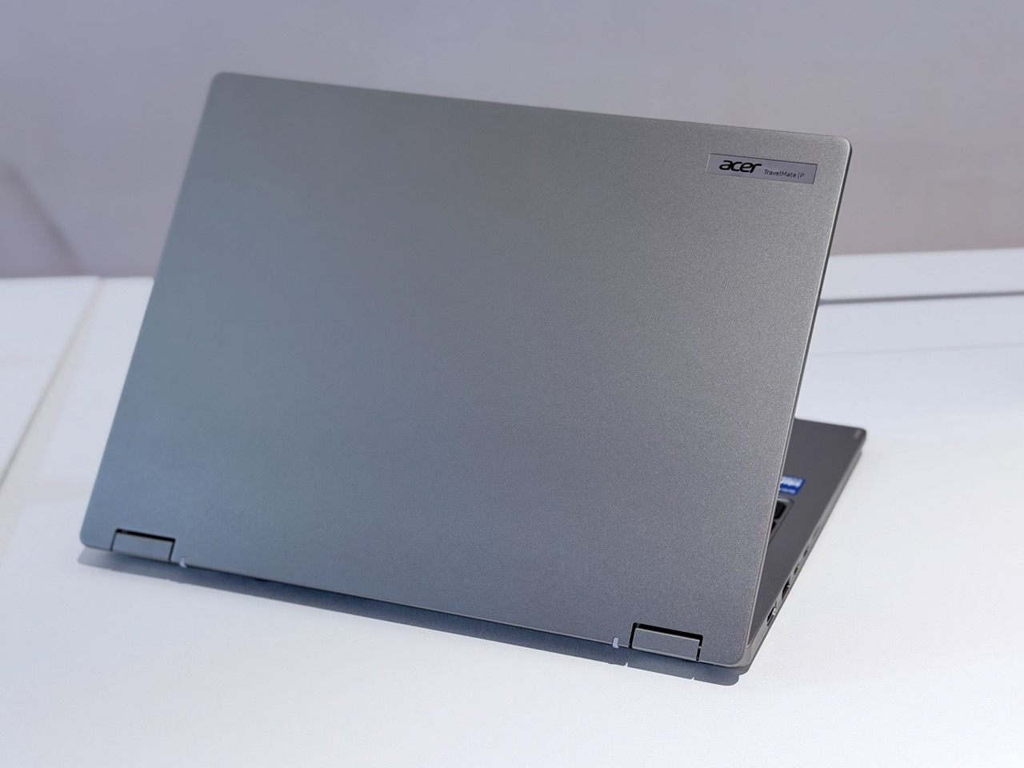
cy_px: 384
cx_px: 512
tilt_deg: -22.2
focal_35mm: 48
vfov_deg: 30.3
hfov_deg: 39.7
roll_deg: +2.8
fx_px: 1420
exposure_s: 1/120
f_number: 1.78
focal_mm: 6.76
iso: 64
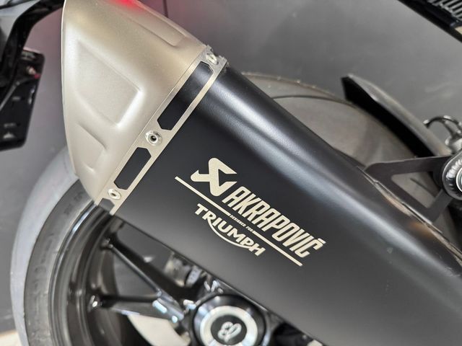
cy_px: 173
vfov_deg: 56.8
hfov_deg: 71.6
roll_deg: +5.5
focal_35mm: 24
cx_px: 231
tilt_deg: -21.2
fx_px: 320
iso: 400
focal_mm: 6.76
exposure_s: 1/50
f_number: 1.78
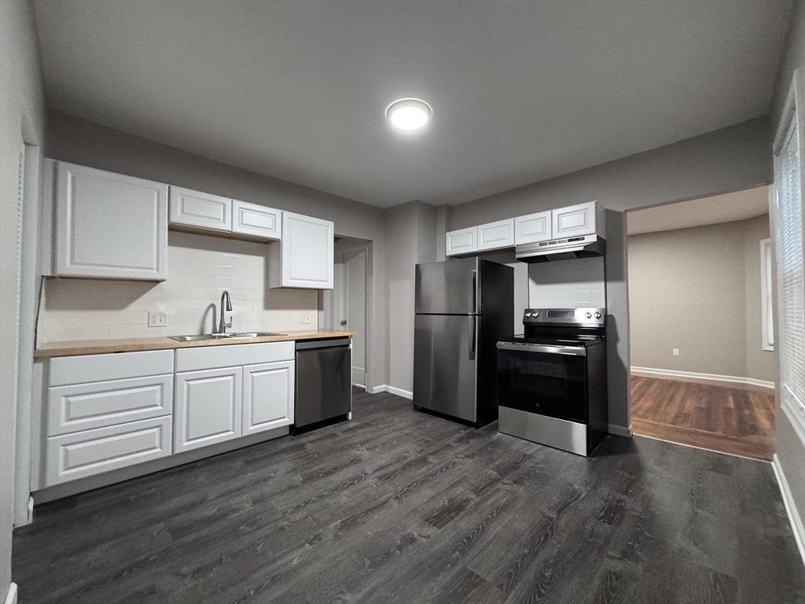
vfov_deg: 85.7
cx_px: 402
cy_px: 302
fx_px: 326
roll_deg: -0.6
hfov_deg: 102.1
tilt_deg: +2.1
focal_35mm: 14
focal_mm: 2.22
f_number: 2.2
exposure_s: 1/60
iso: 640
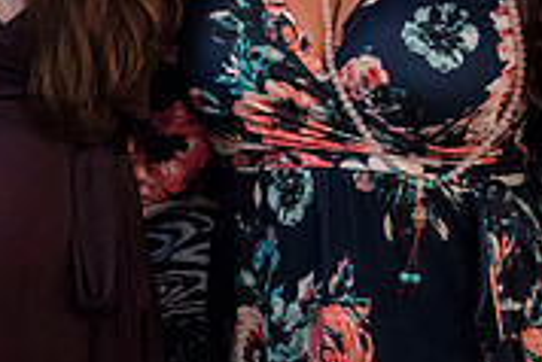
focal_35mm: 195
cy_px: -120
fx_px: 2938
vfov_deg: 7.0
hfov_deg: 10.4
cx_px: -100
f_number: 4
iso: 3200
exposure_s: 1/200
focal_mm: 58
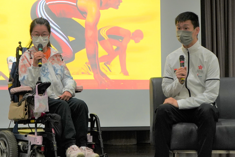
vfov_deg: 14.5
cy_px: 38
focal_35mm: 94
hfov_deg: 21.7
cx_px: 94
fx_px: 614
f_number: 4.5
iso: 2000
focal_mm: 43
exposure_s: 1/160
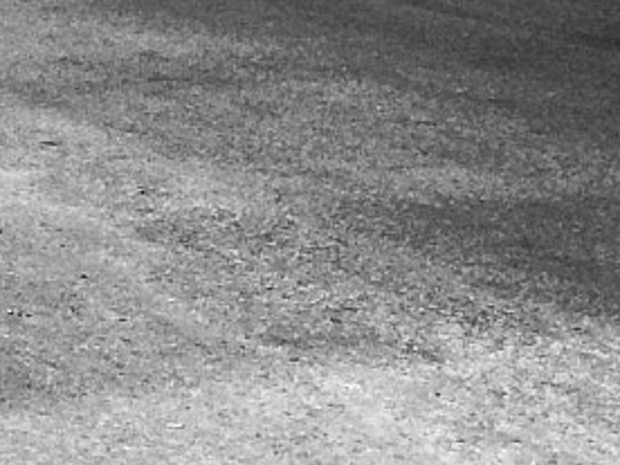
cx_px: -703
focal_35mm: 168
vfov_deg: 8.8
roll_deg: +2.2
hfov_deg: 10.6
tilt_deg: -7.9
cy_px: 216
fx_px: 3009
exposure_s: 1/2160
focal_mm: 4.15
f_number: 2.2
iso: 32
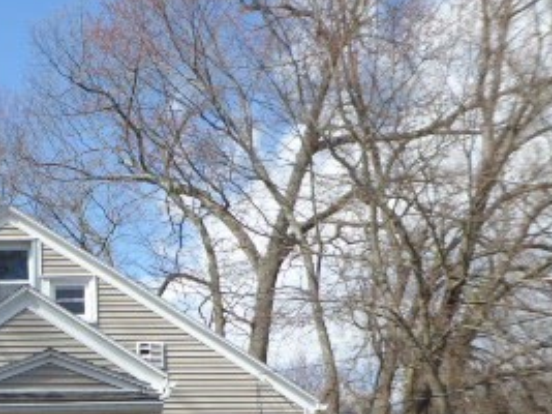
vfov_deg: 23.4
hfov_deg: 28.3
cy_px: 416
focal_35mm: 60
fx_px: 956
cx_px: -99
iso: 100
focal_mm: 4.3
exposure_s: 1/640
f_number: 3.3
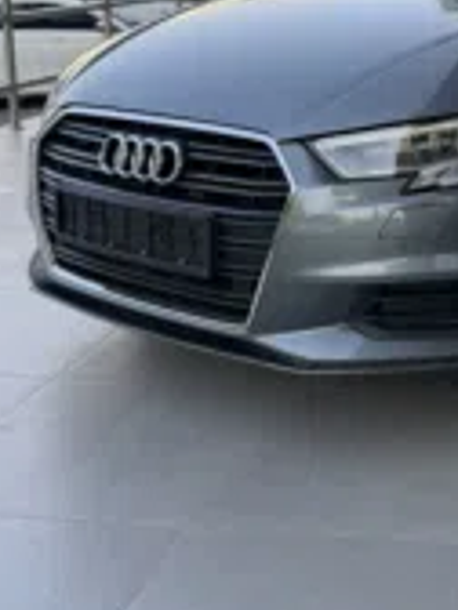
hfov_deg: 24.0
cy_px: 109
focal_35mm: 57
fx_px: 1006
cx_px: 502
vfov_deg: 32.7
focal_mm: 6.76
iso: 100
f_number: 1.78
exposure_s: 1/992
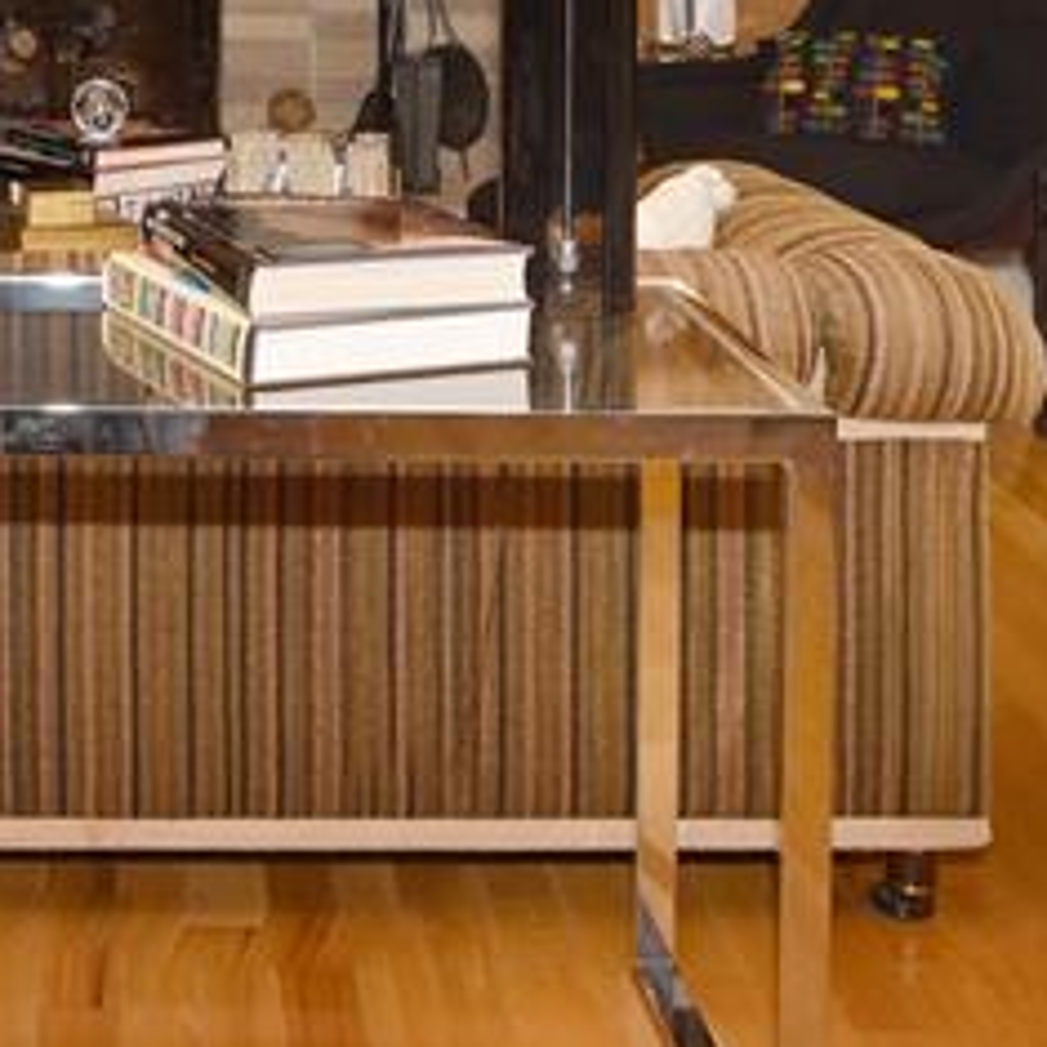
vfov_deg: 25.4
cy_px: -91
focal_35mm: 63
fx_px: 2156
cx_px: 67
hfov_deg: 26.2
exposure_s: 1/60
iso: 125
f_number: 6.3
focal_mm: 17
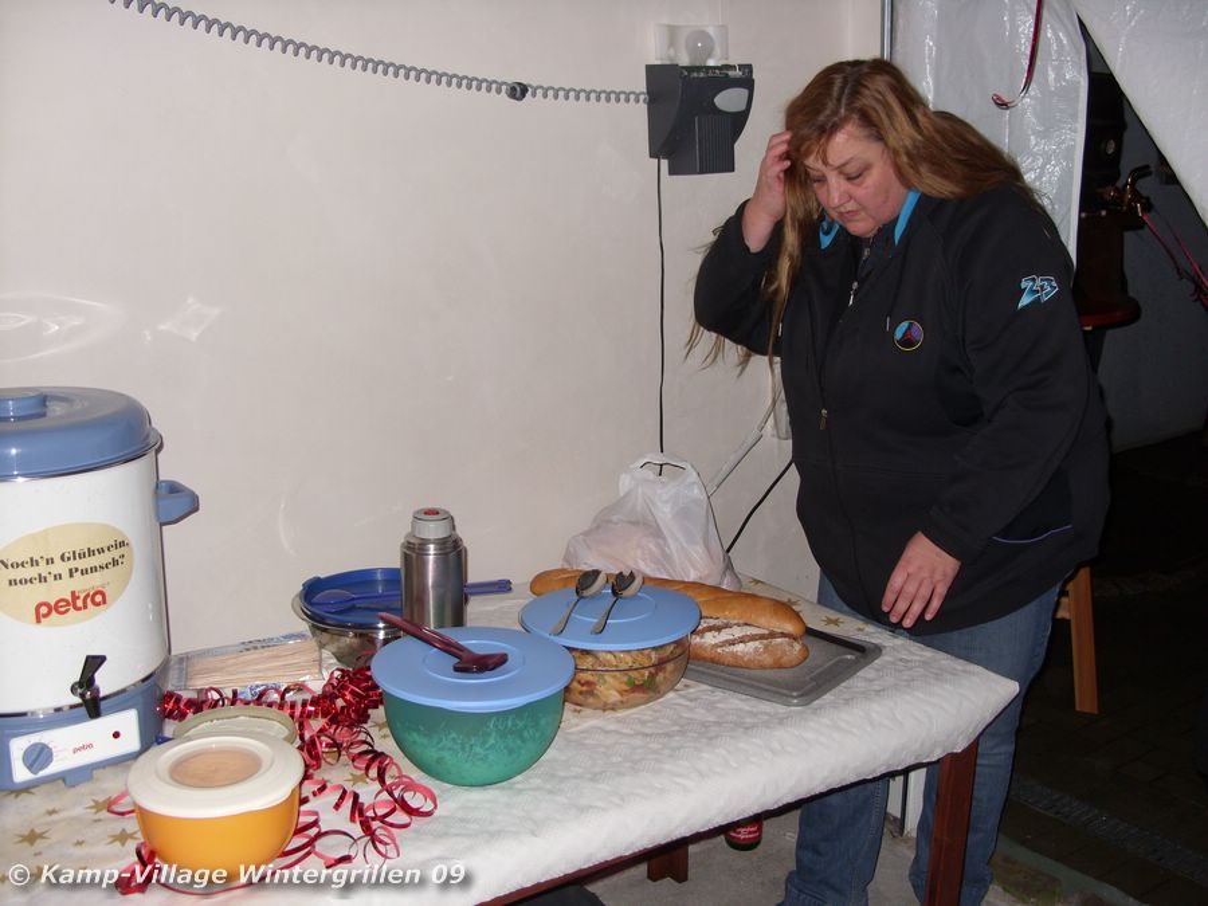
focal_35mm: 38
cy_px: 453
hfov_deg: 49.0
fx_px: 1326
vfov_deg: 37.7
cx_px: 604
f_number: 2.8
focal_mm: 6.3
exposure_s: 1/30
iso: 100
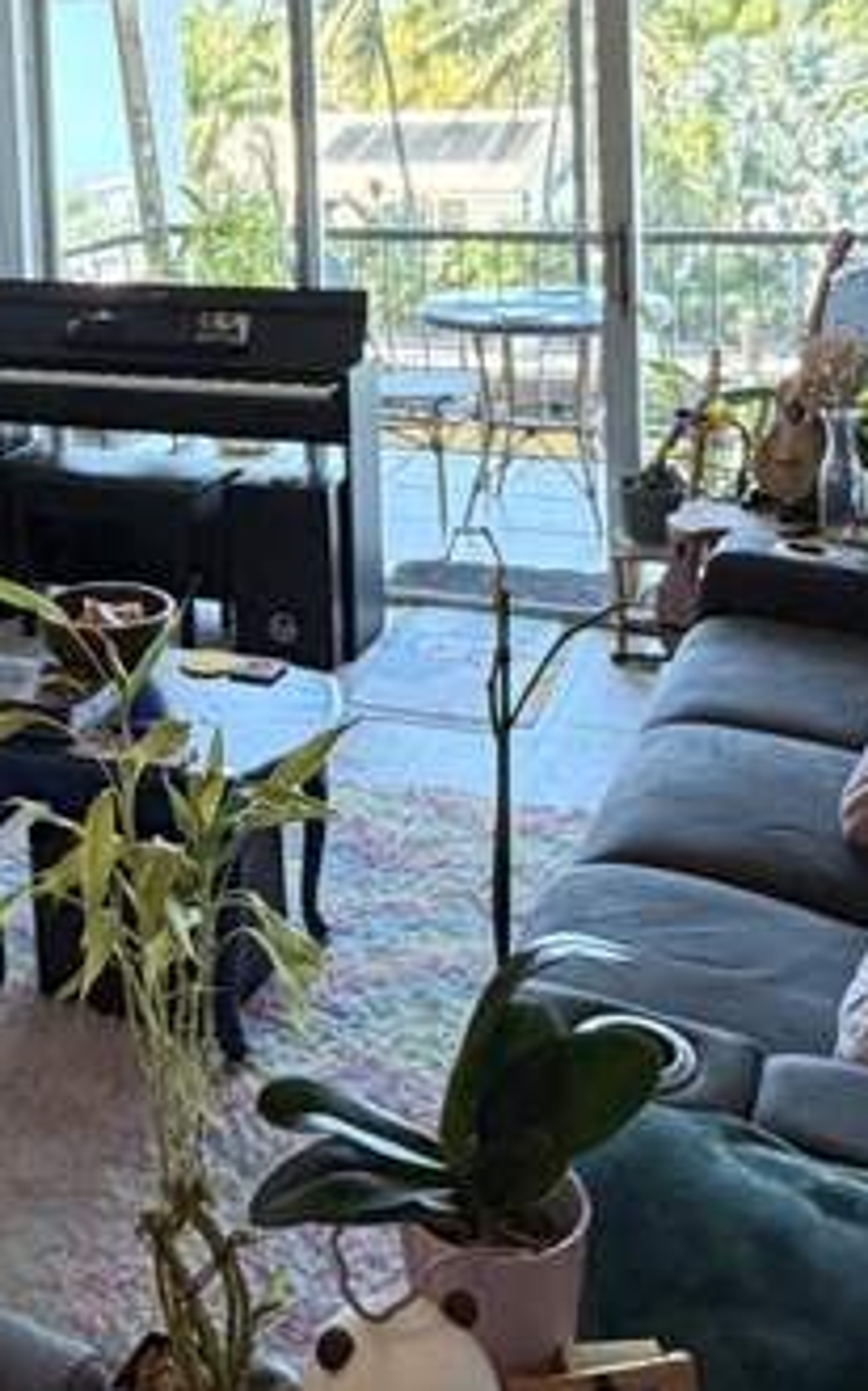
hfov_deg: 32.9
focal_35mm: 36
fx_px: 1364
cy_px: 508
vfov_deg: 53.3
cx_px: 34
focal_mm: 2.22
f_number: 2.2
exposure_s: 1/120
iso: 320
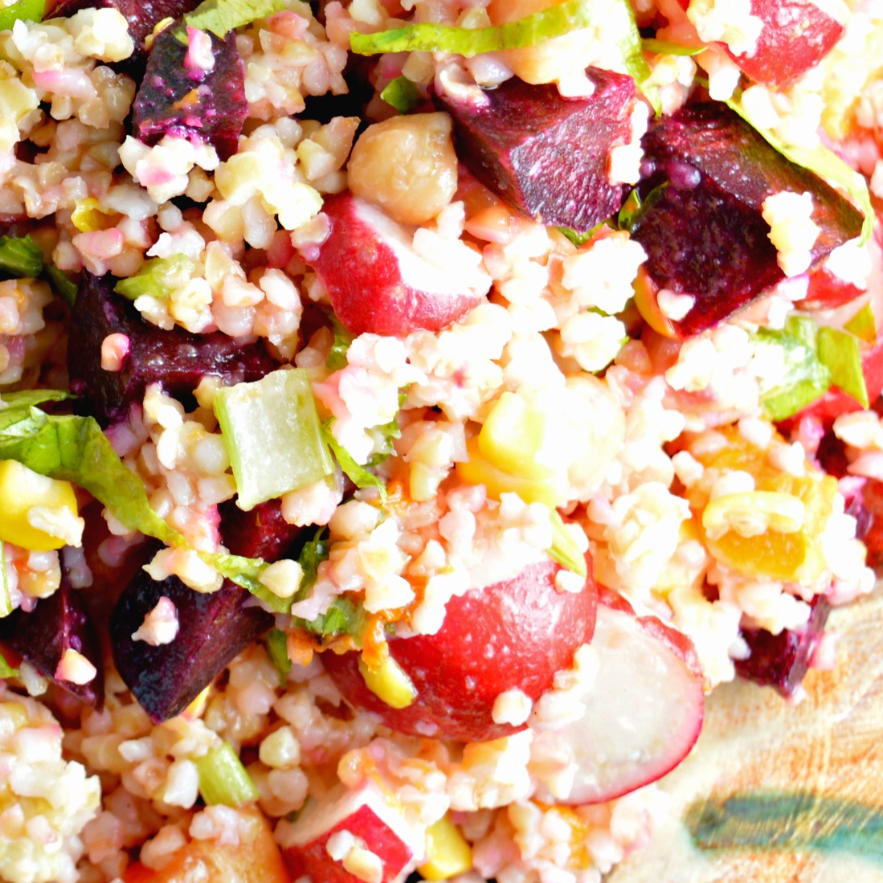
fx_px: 4444
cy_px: 201
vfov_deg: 11.3
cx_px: -206
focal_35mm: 154
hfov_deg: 11.1
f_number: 5.6
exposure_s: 1/20
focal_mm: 40
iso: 100
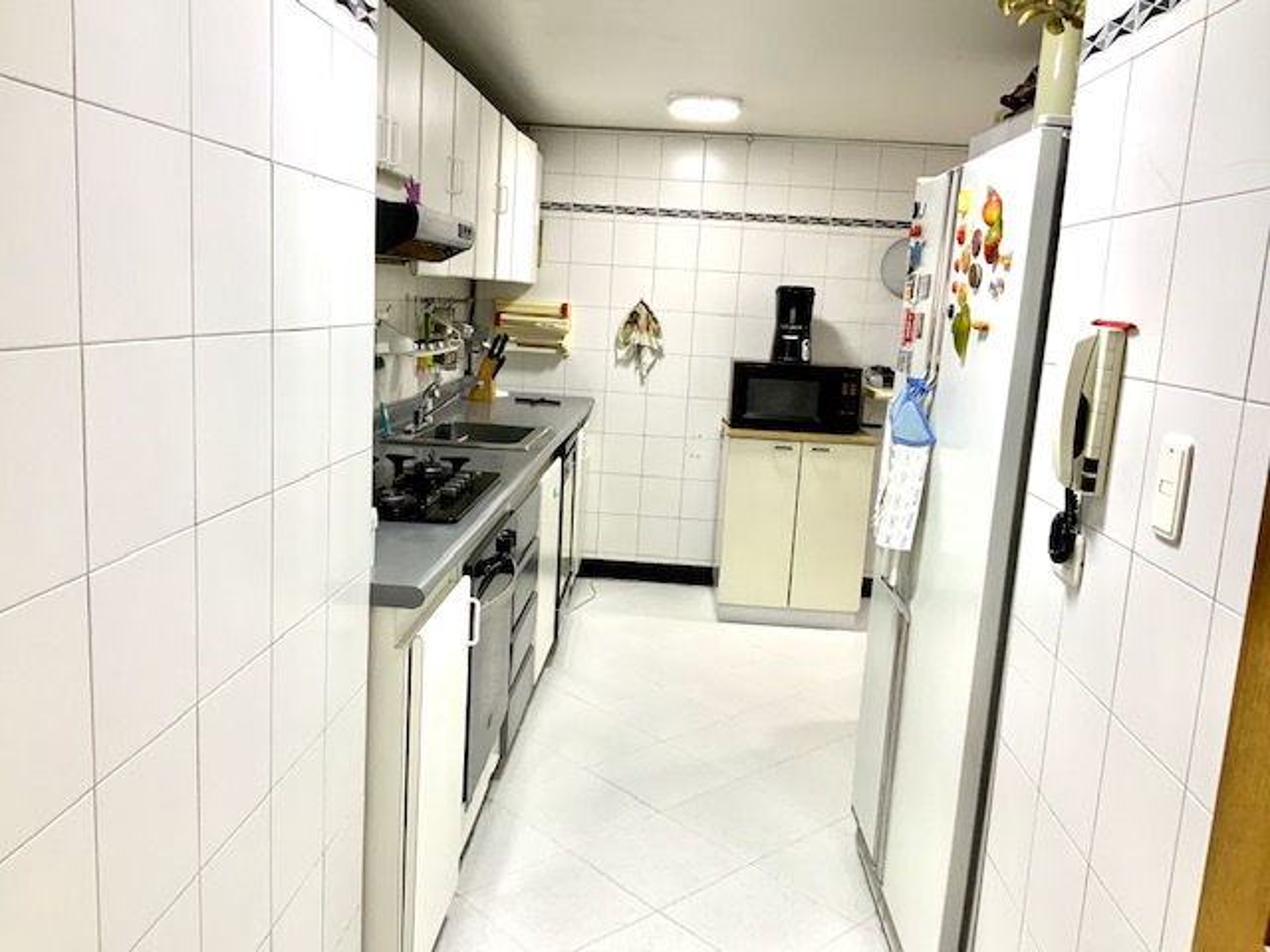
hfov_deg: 61.7
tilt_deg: -9.6
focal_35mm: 29
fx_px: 1064
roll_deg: -3.2
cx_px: 635
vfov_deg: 48.2
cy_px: 476
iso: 80
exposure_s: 1/60
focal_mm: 3
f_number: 1.8
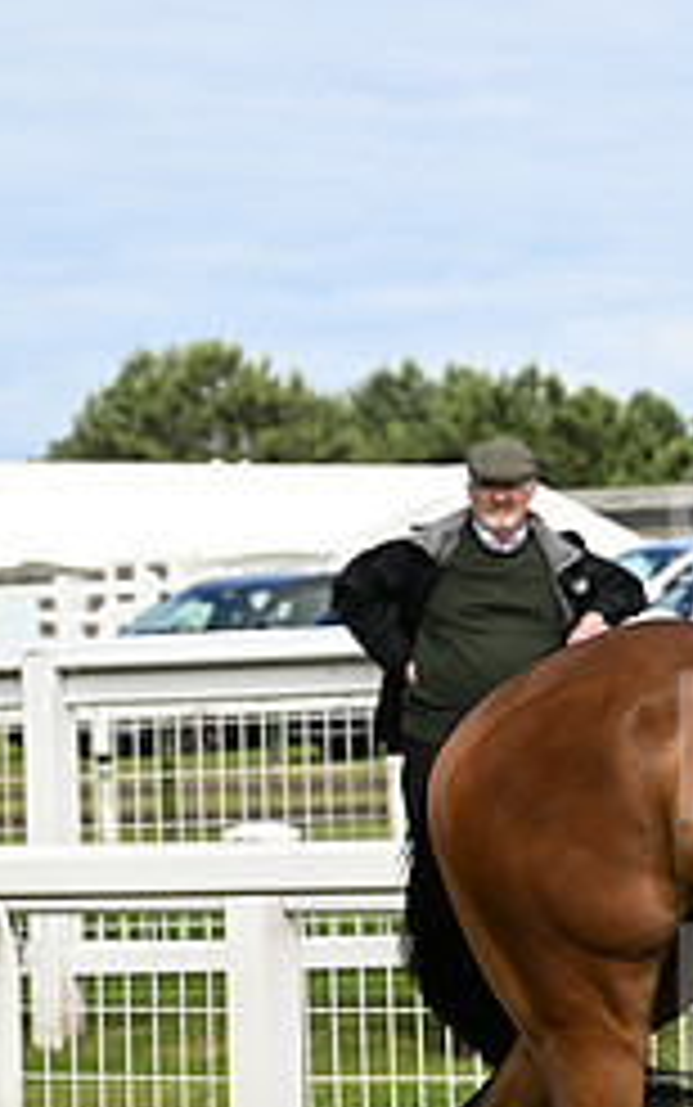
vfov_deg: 9.2
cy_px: 790
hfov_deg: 5.7
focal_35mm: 228
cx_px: 1260
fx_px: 6882
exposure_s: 1/2000
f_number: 5.6
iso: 400
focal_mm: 95
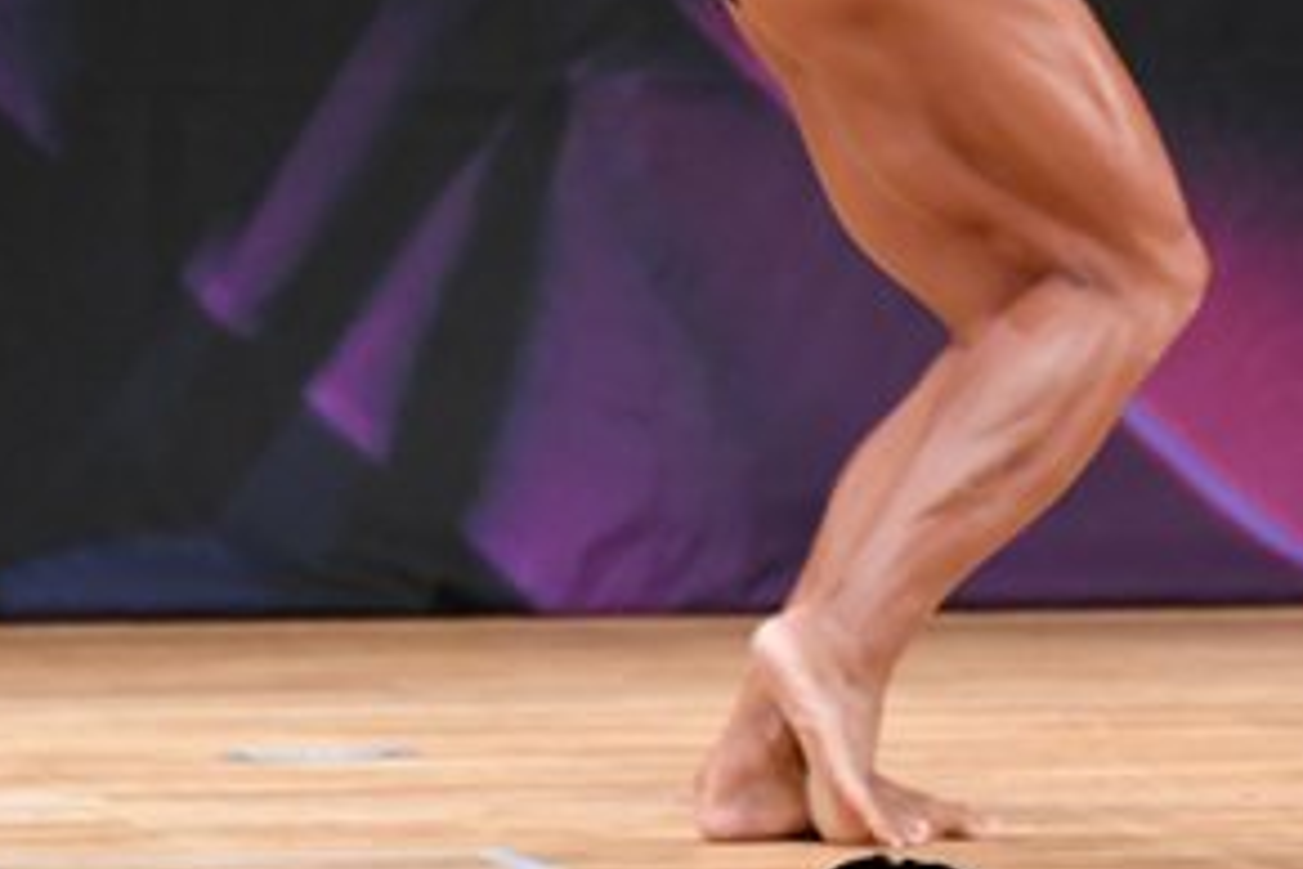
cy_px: -148
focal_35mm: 759
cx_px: 1032
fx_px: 27469
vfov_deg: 1.8
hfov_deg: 2.7
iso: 3200
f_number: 5.6
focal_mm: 190
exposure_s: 1/400
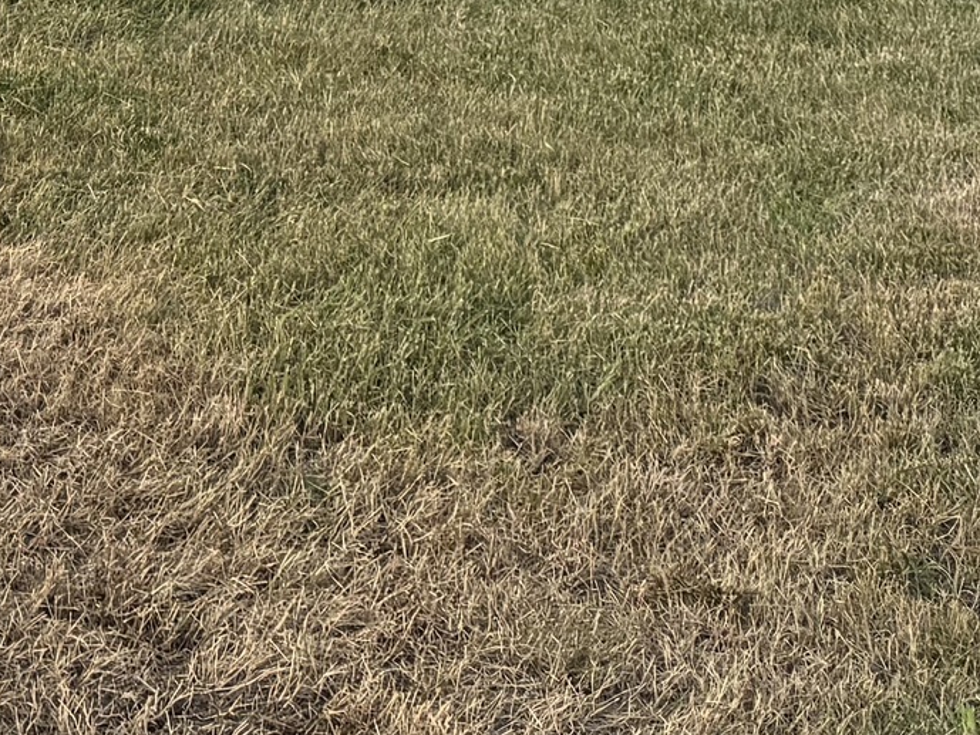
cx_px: -533
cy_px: -853
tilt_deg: +3.5
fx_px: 3030
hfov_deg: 16.6
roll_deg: -1.3
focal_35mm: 107
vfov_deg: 11.9
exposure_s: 1/609
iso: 80
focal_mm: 6.76
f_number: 1.78
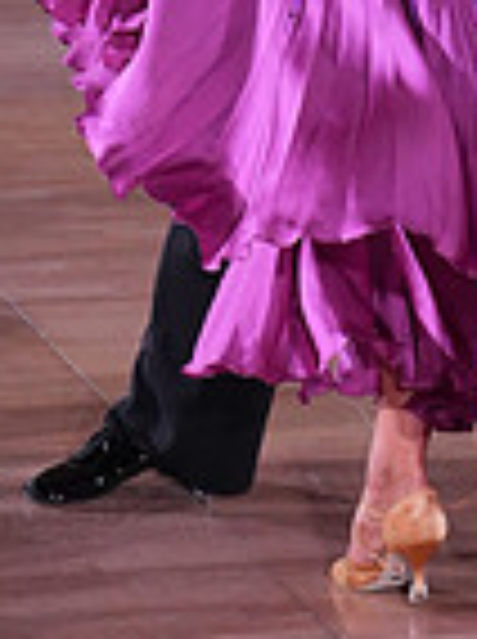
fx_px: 4718
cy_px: -279
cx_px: 398
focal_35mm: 256
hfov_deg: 5.8
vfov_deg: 7.6
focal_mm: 65
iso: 1600
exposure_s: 1/400
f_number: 4
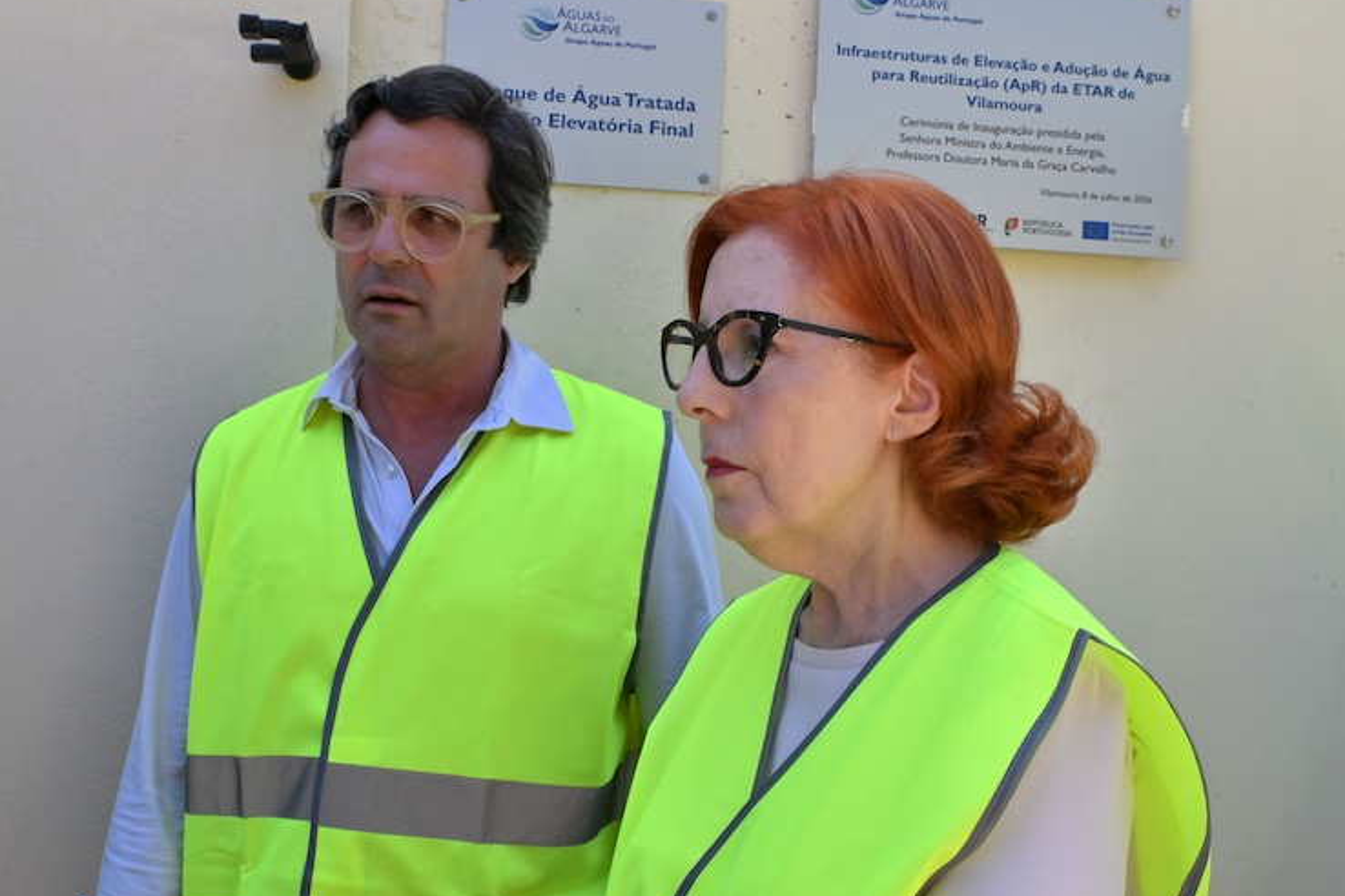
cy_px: 473
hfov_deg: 49.5
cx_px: 627
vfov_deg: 34.2
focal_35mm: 39
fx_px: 1457
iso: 400
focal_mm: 24
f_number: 11
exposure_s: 1/200
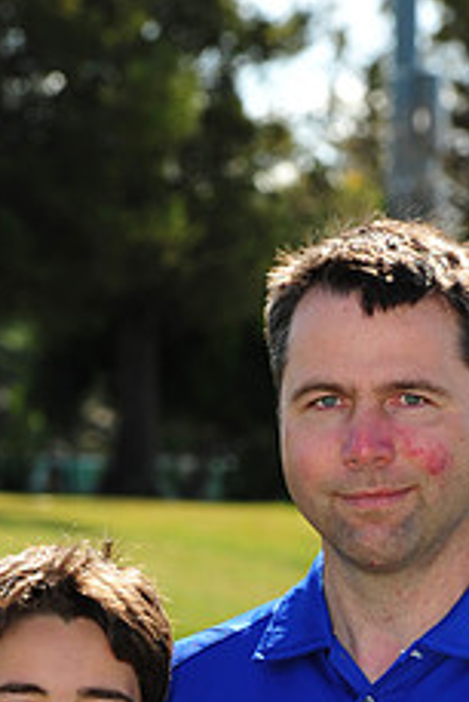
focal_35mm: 278
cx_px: 251
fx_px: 5424
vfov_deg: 7.3
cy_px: 886
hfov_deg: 5.0
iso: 200
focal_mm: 110
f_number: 6.3
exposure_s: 1/400
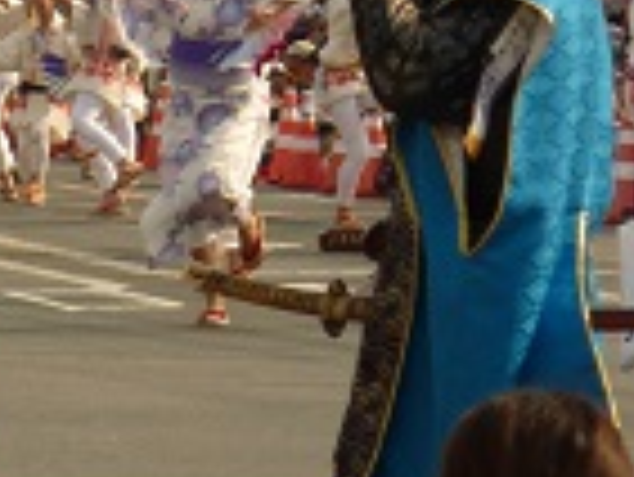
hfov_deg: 3.1
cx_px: -178
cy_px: 162
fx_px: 11622
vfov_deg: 2.3
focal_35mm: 634
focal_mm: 34.6
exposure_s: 1/400
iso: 100
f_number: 5.8
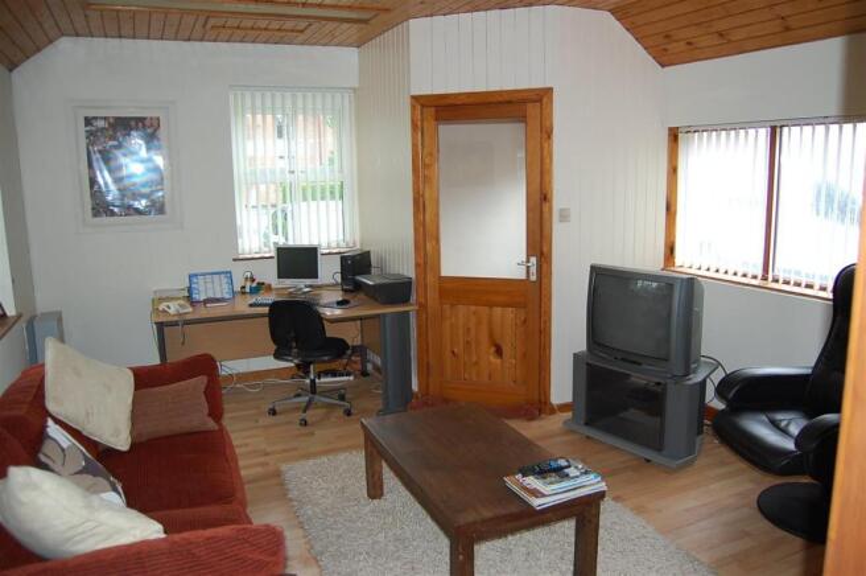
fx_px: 649
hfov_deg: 67.4
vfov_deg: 47.8
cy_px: 288
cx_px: 433
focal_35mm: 27
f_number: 3.5
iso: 400
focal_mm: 18
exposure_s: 1/60
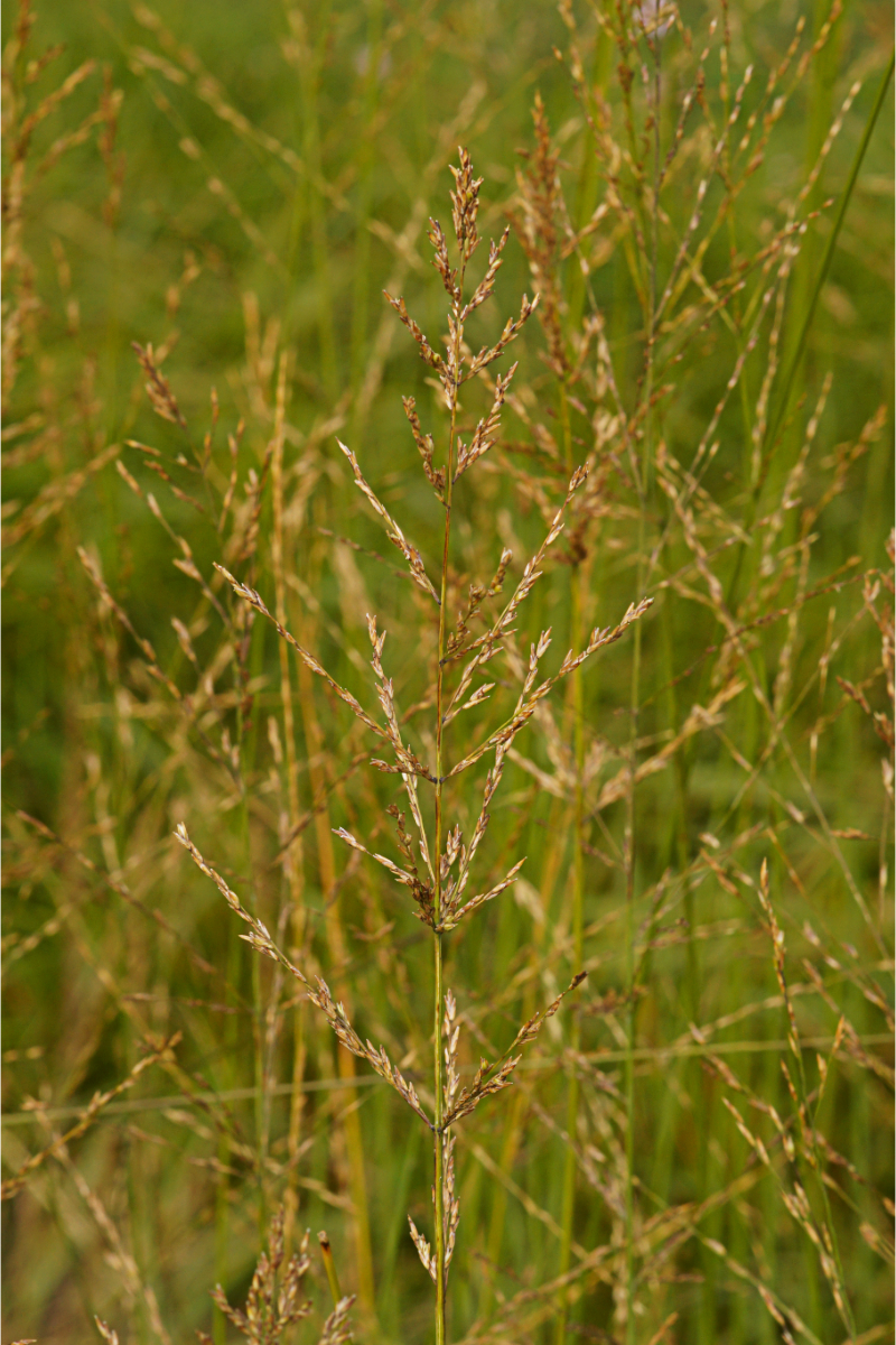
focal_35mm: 150
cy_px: 672
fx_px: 5600
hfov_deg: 9.1
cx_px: 448
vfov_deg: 13.7
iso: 400
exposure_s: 1/160
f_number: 11
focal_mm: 100
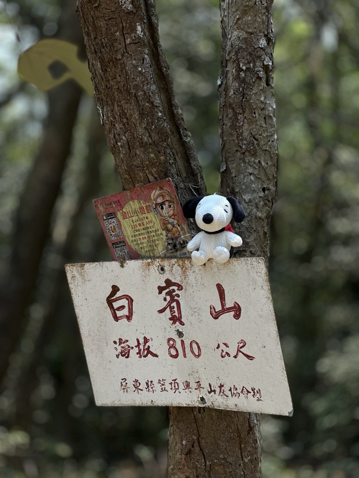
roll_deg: +1.0
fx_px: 1065
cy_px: 239
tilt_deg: +1.7
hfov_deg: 19.1
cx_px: 180
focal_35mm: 77
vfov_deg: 25.3
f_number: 2.8
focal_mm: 9
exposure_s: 1/619
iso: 32
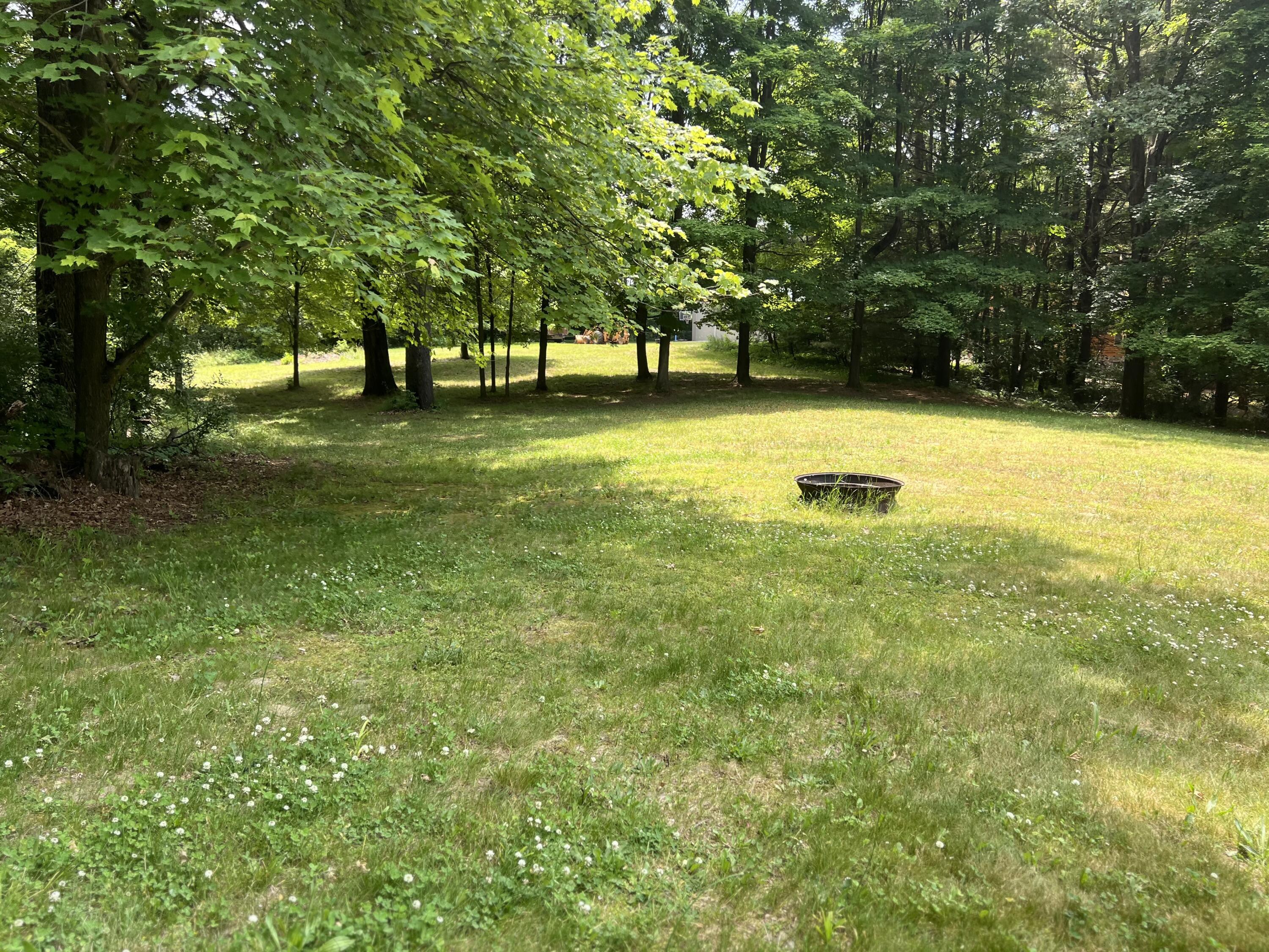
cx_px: 634
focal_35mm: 26
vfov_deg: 53.1
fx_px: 953
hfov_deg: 67.3
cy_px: 476
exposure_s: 1/666
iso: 50
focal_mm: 5.7
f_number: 1.5
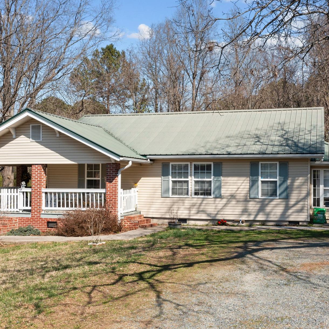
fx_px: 430
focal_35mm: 40
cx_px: 203
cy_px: 178
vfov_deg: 41.8
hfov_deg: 41.6
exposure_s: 1/500
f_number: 5.6
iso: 100
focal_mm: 10.26
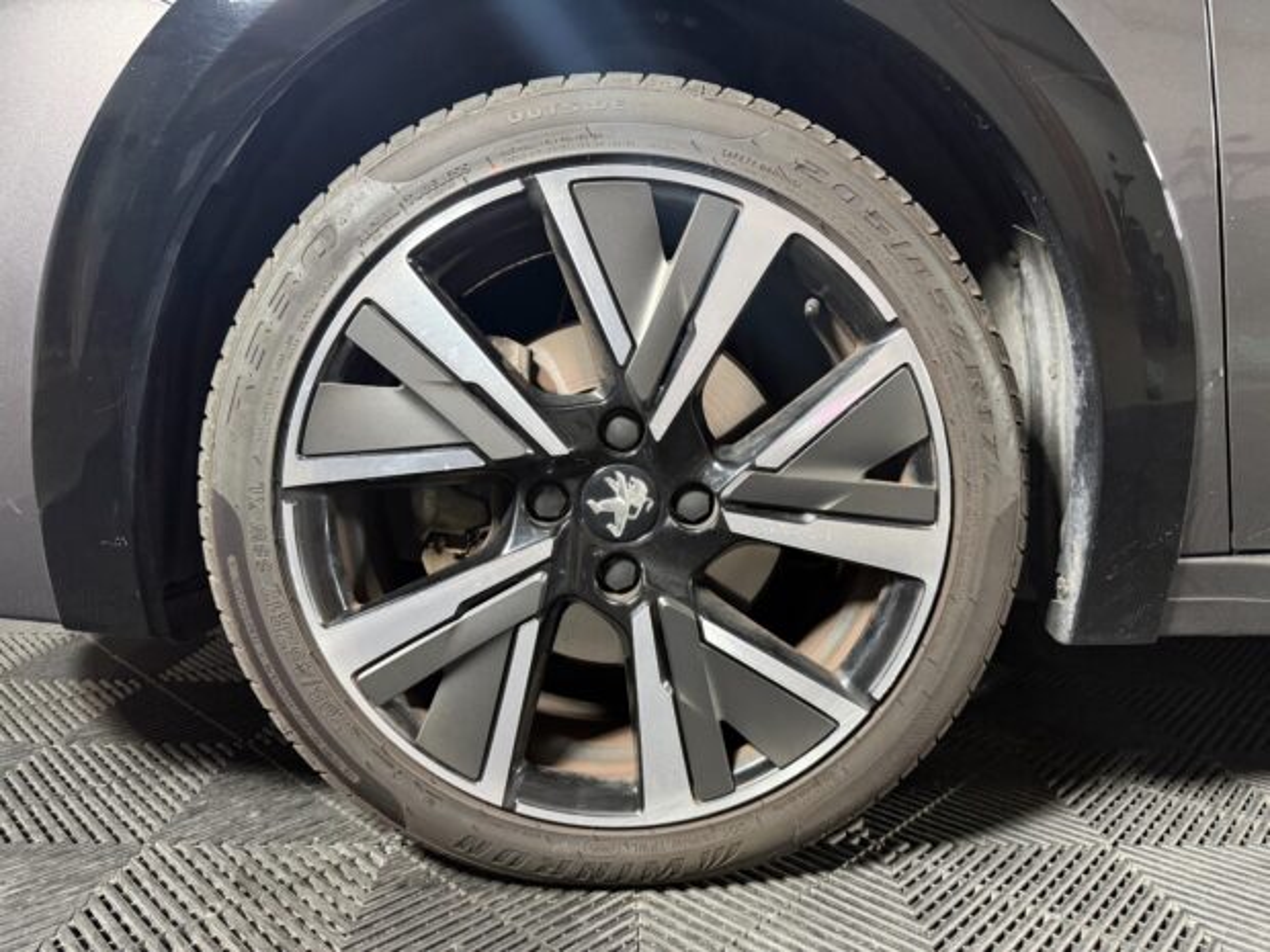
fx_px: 881
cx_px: 635
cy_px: 476
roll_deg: +0.3
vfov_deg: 56.8
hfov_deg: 71.6
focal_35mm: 24
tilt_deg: -6.7
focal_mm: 6.76
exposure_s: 1/50
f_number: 1.78
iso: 800
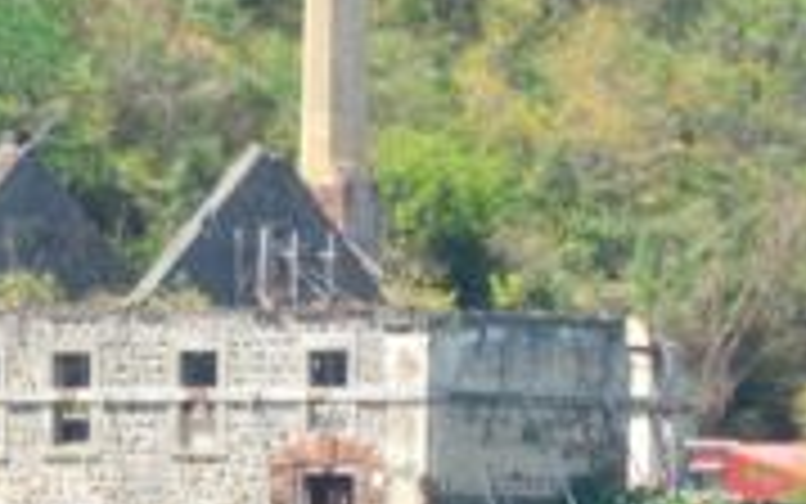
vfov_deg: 1.6
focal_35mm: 819
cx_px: 162
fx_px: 17996
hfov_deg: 2.6
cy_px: 400
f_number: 22
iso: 100
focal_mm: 150
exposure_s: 1/20
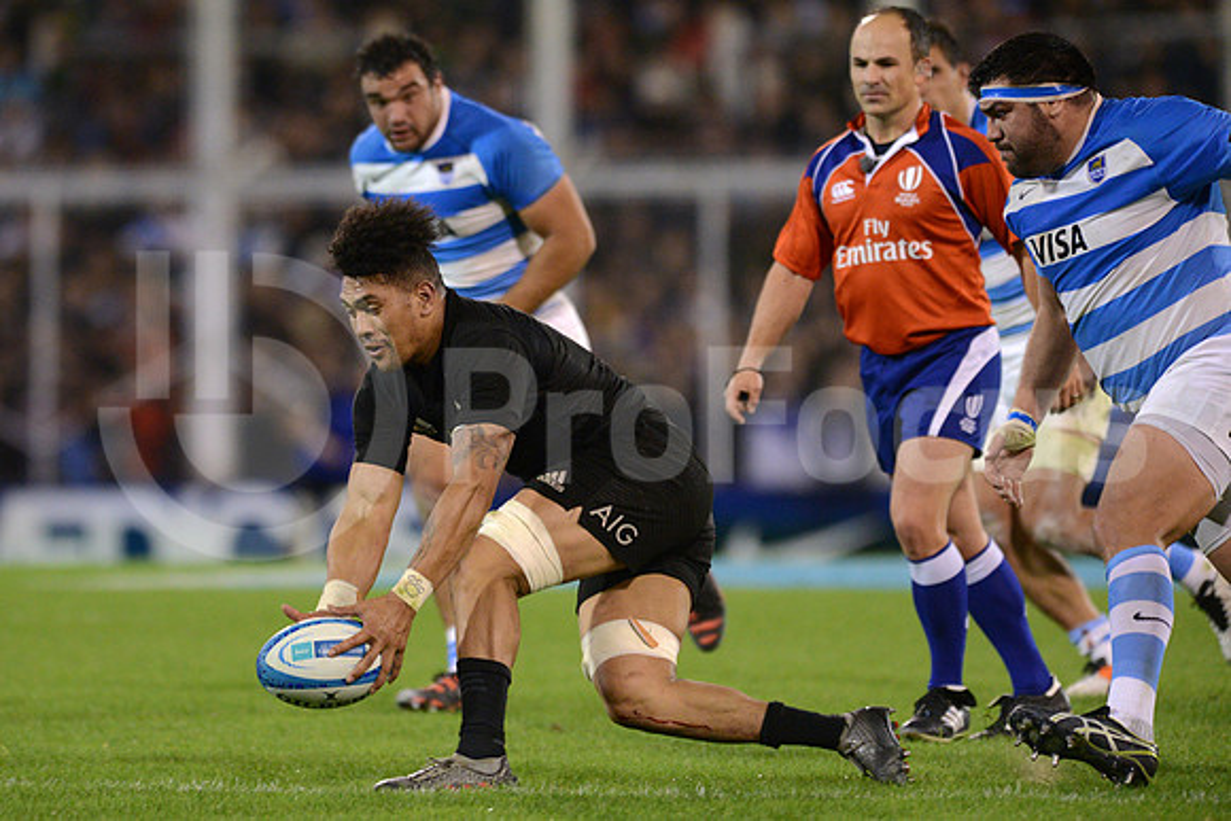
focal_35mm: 420
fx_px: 14364
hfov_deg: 4.9
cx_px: 616
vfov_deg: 3.3
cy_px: 410
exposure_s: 1/800
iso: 4500
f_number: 4
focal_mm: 420
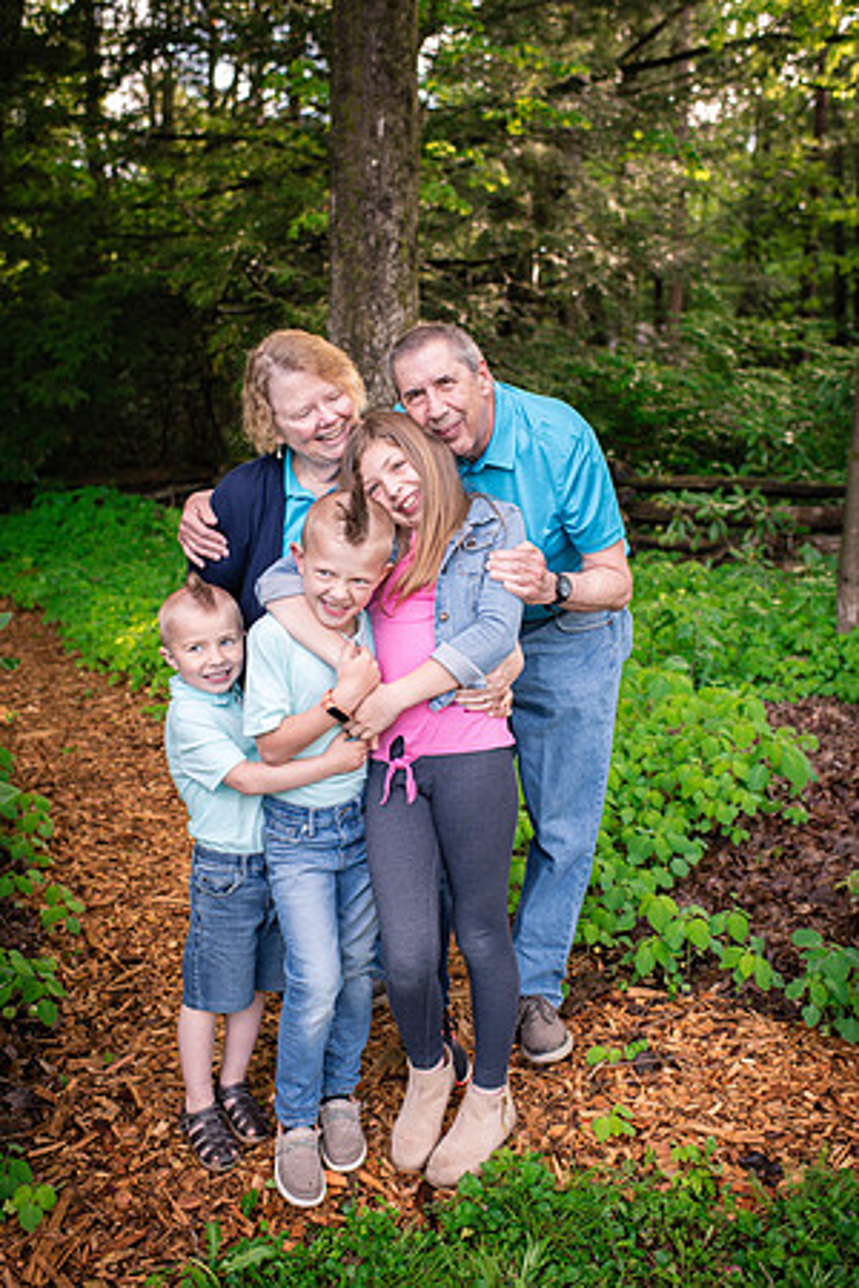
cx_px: 430
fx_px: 1253
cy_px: 644
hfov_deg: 37.9
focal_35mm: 35
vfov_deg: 54.4
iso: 800
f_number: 3.5
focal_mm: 35
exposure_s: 1/400
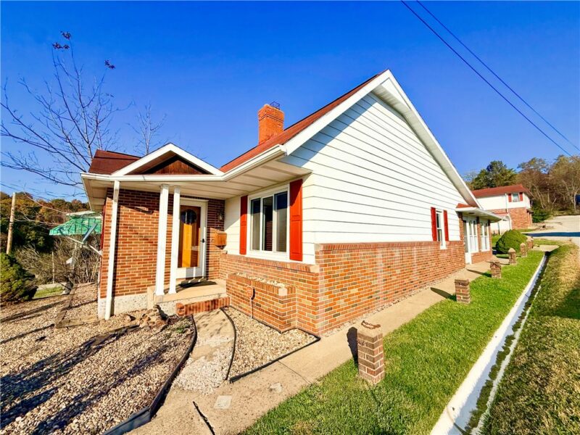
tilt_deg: +5.5
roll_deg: -0.4
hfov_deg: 102.1
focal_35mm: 14
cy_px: 218
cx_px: 290
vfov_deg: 85.7
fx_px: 235
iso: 50
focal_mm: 2.22
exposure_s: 1/5155
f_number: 2.2
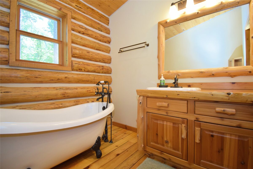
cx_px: 126
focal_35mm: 15
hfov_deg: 100.4
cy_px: 84
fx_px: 105
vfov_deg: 77.3
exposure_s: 1/60
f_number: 4.5
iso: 640
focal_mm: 10
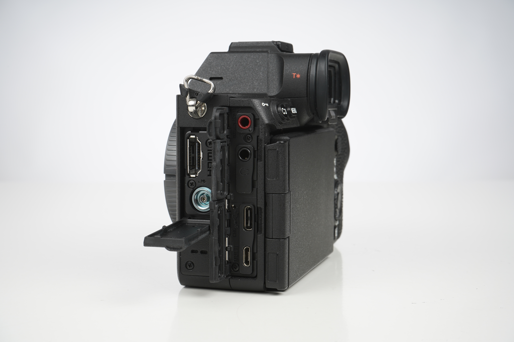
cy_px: 171
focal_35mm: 55
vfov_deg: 24.6
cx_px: 257
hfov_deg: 36.3
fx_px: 785
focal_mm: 55
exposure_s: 1/160
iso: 200
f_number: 18
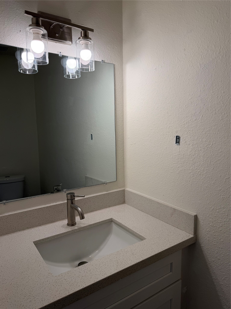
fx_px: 214
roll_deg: +0.9
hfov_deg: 56.8
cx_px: 116
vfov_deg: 71.6
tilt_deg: -6.4
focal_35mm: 24
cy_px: 154
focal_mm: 6.76
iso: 100
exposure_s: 1/401
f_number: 1.78
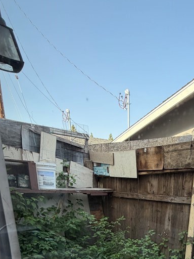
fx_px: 209
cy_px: 237
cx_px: 162
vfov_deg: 54.6
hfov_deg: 46.4
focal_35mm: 28
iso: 50
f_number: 2.2
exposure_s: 1/202
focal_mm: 2.22
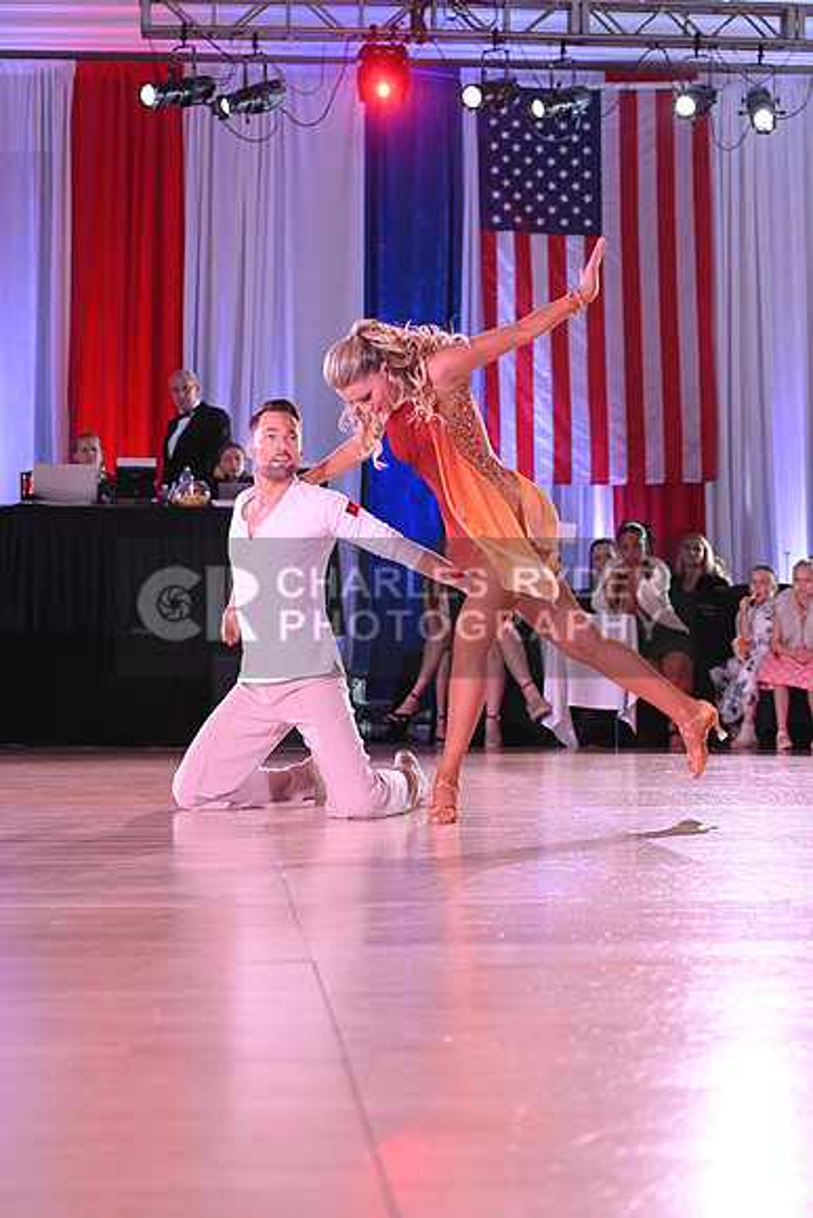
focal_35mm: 70
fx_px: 2370
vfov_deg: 28.8
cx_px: 406
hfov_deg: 19.5
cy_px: 609
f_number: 4.5
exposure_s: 1/200
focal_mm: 70
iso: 1600
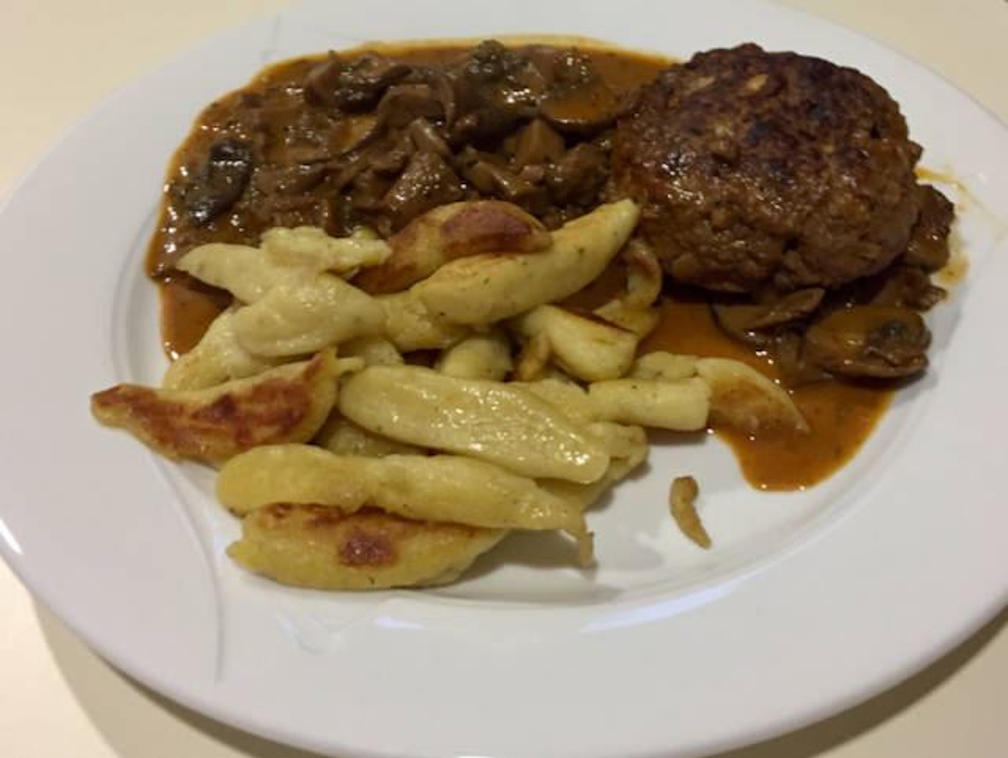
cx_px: 504
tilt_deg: -45.1
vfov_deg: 48.3
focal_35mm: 29
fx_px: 845
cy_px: 379
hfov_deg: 61.6
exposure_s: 1/33
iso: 200
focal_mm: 4.15
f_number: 2.2
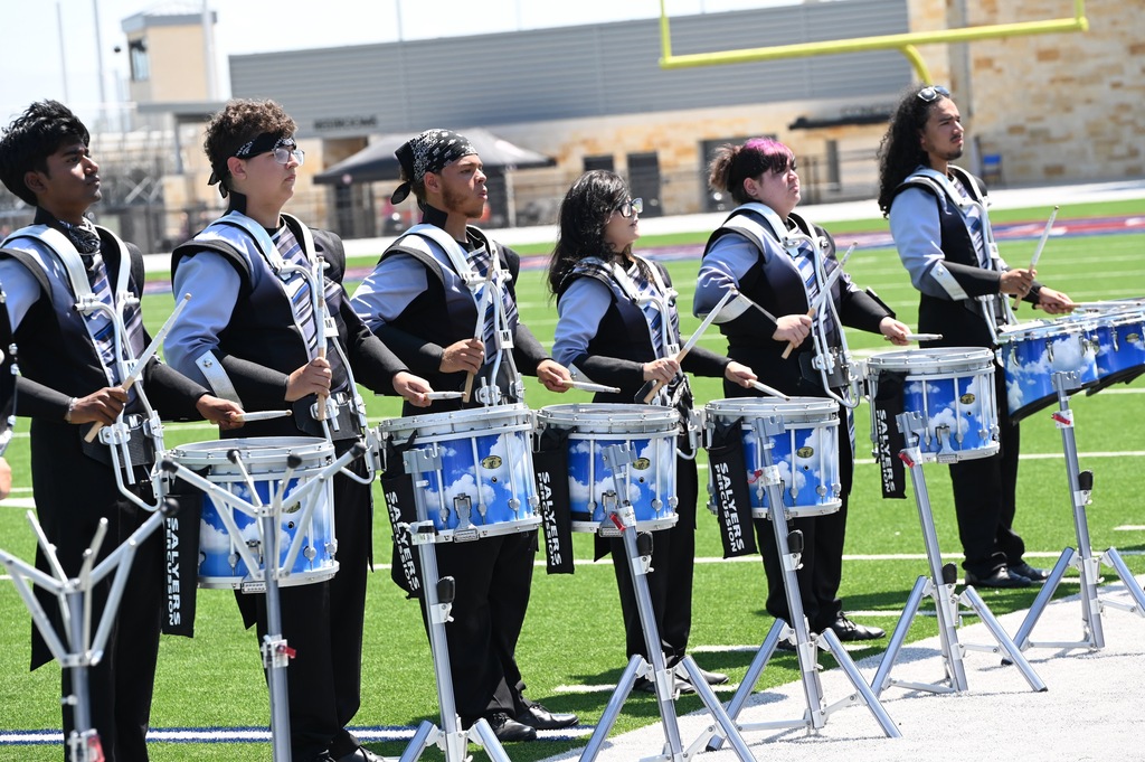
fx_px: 4290
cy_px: 381
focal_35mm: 135
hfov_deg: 15.2
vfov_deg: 10.1
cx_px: 572
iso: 800
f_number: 6.3
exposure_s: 1/1250
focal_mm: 135
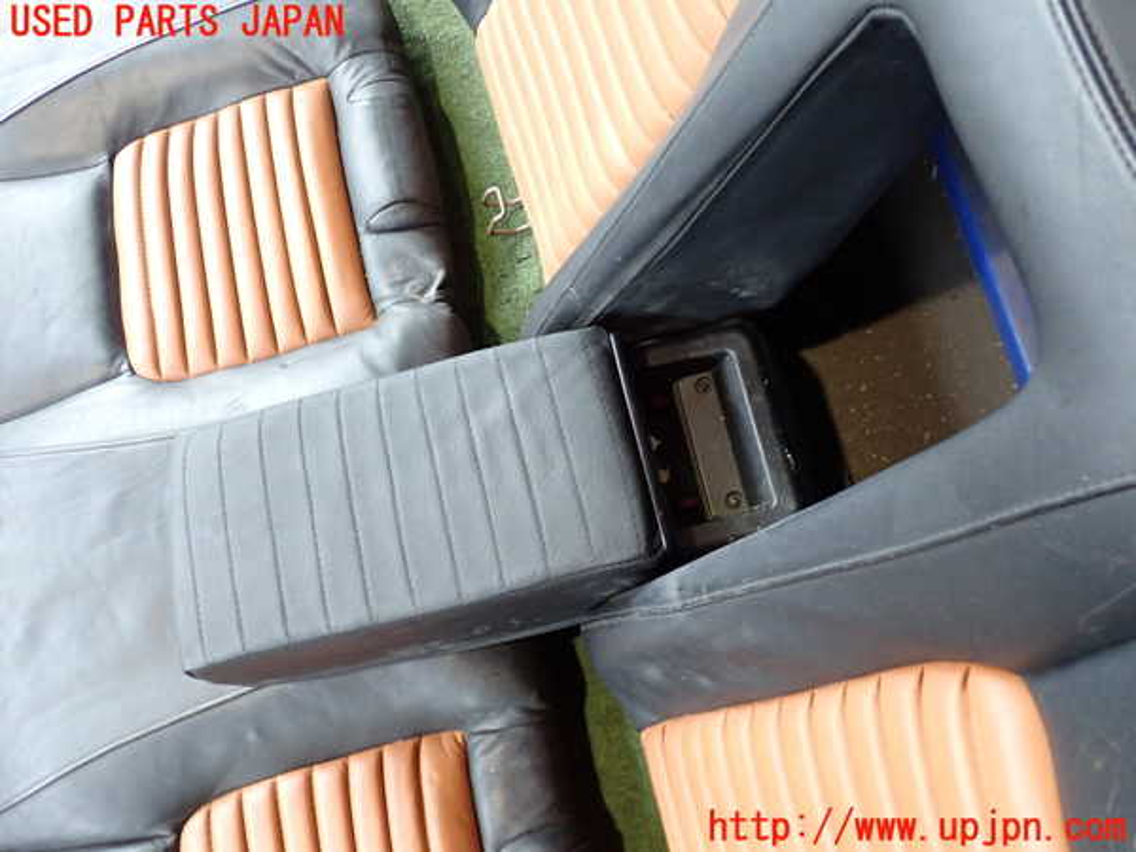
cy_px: 426
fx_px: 985
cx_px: 568
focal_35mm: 30
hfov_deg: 60.0
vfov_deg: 46.8
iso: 320
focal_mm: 5.4
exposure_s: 1/30
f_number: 2.3
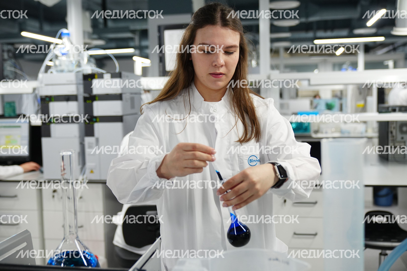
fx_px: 452
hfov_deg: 48.5
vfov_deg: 33.4
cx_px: 204
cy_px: 136
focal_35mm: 40
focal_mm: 40
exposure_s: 1/500
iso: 1250
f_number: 2.8
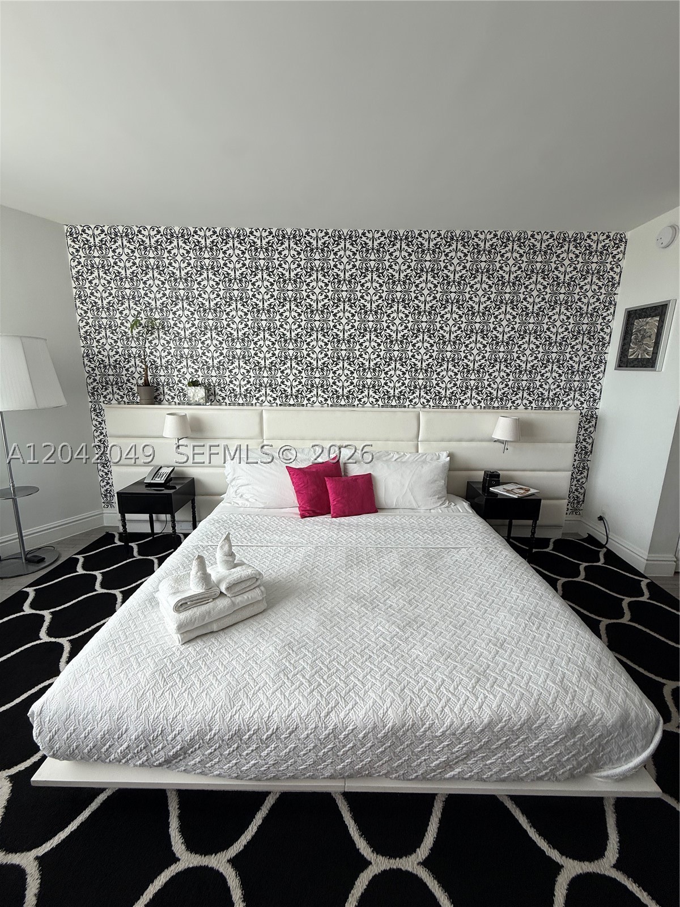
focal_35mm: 14
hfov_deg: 85.7
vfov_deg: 102.1
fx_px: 367
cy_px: 454
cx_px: 340
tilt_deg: -9.4
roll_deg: -0.6
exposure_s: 1/99
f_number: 2.2
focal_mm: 2.22
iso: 50
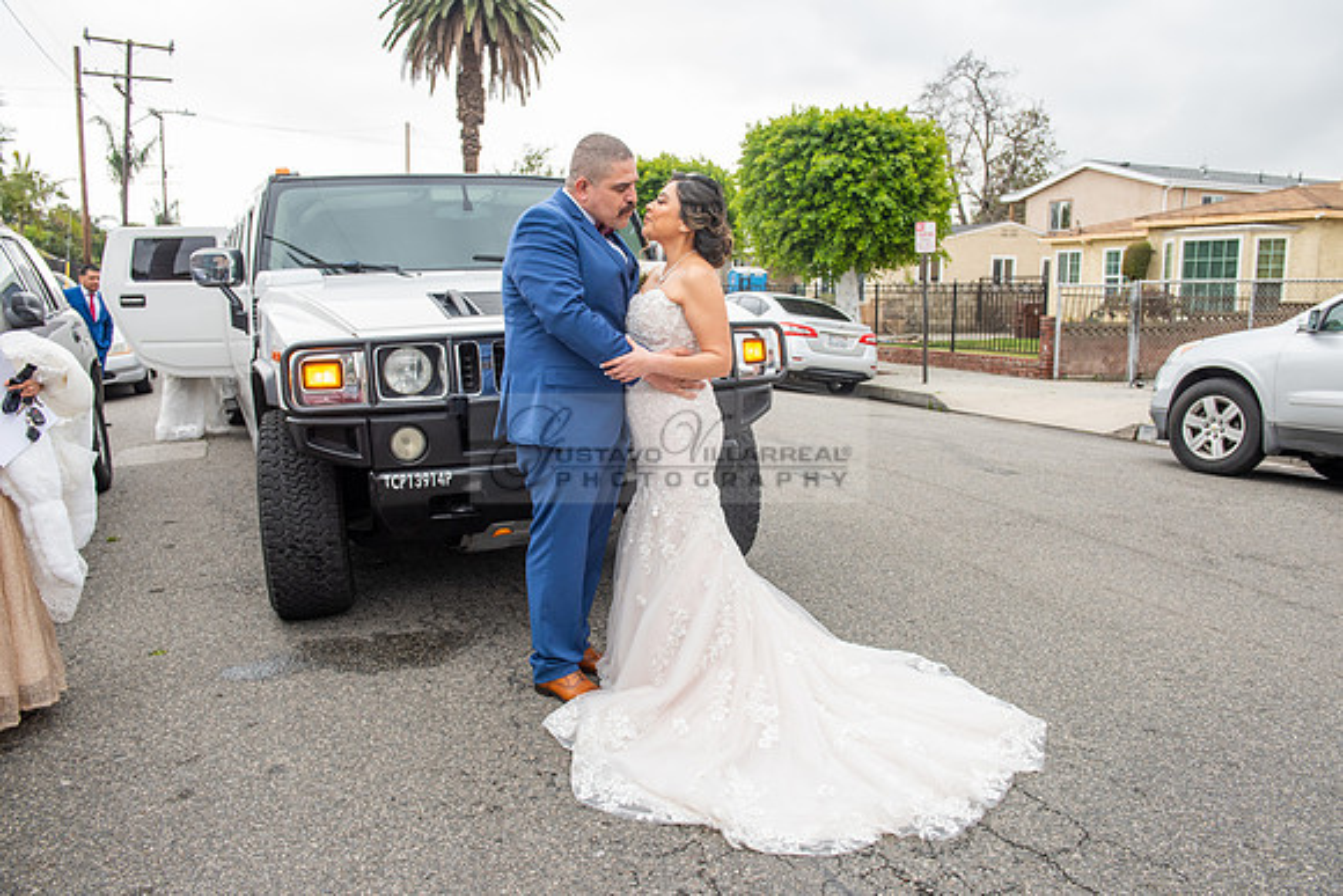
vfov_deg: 45.0
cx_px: 672
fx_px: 1082
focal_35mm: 29
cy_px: 448
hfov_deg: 63.6
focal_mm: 29
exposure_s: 1/200
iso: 500
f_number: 5.6
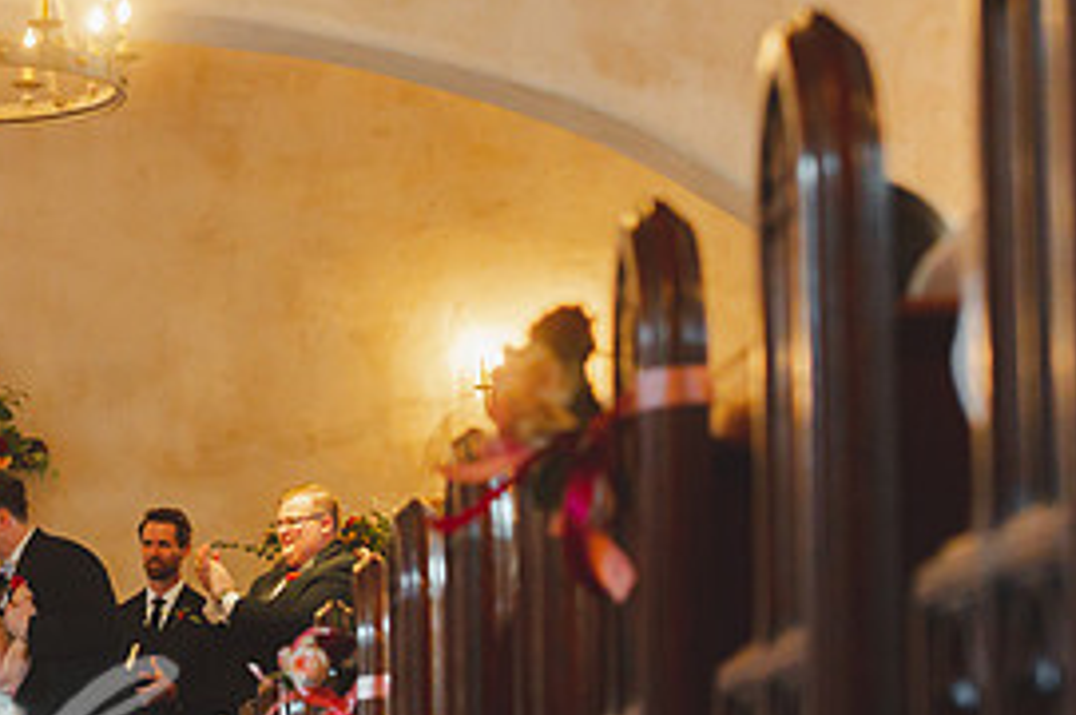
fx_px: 4478
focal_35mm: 150
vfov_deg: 9.1
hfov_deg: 13.5
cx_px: -52
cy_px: 433
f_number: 2.8
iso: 4000
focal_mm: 70
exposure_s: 1/125
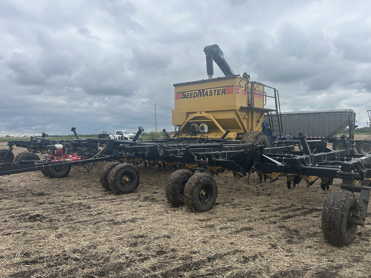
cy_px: 139
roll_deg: +2.1
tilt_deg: +0.9
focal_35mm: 26
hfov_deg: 67.3
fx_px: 279
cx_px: 186
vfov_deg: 53.1
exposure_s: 1/4630
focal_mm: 5.7
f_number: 1.5
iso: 50
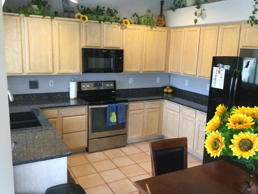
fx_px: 246
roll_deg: -2.7
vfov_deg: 42.9
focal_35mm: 33
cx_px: 136
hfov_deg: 55.3
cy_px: 98
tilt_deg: -11.1
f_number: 2.4
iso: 200
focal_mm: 3.3
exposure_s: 1/30
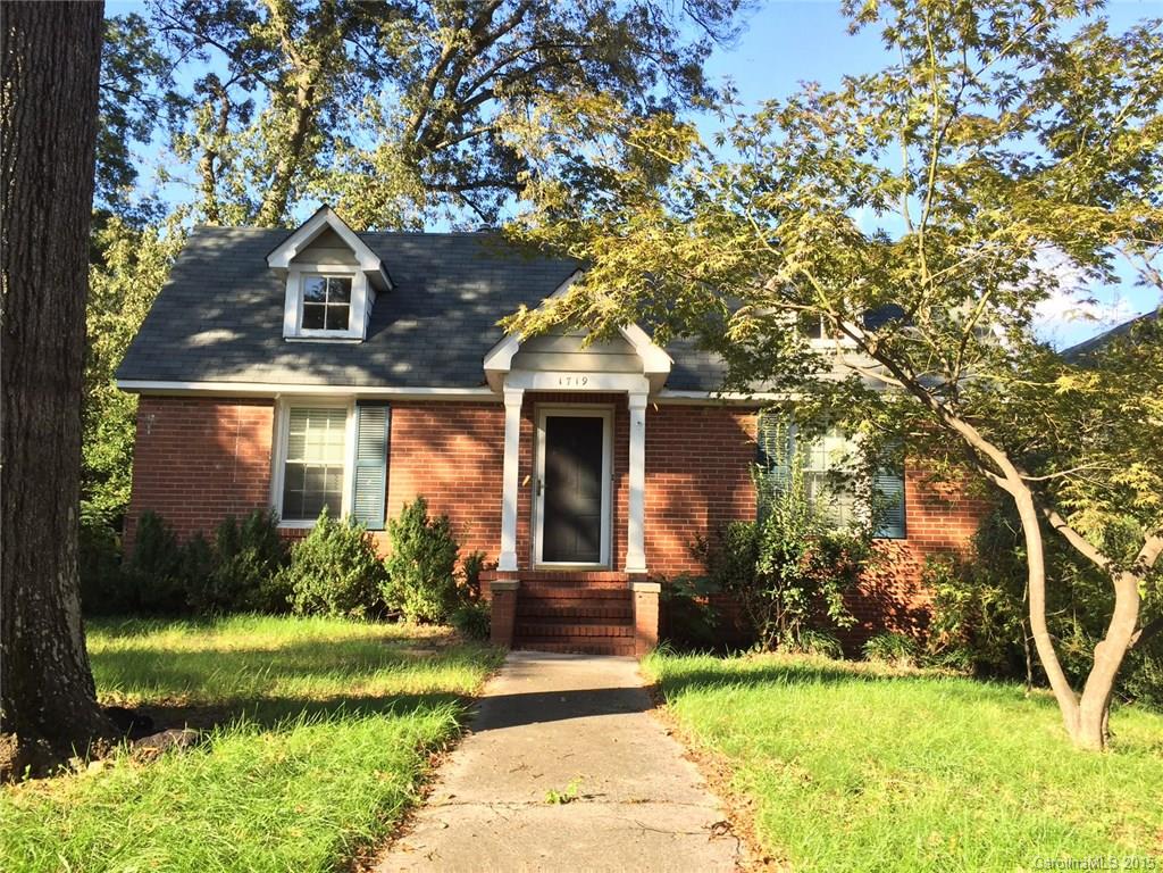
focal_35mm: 29
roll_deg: -2.5
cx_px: 582
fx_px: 974
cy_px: 436
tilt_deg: +11.2
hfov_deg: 61.7
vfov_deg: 48.2
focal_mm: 4.15
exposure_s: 1/311
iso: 32
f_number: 2.2
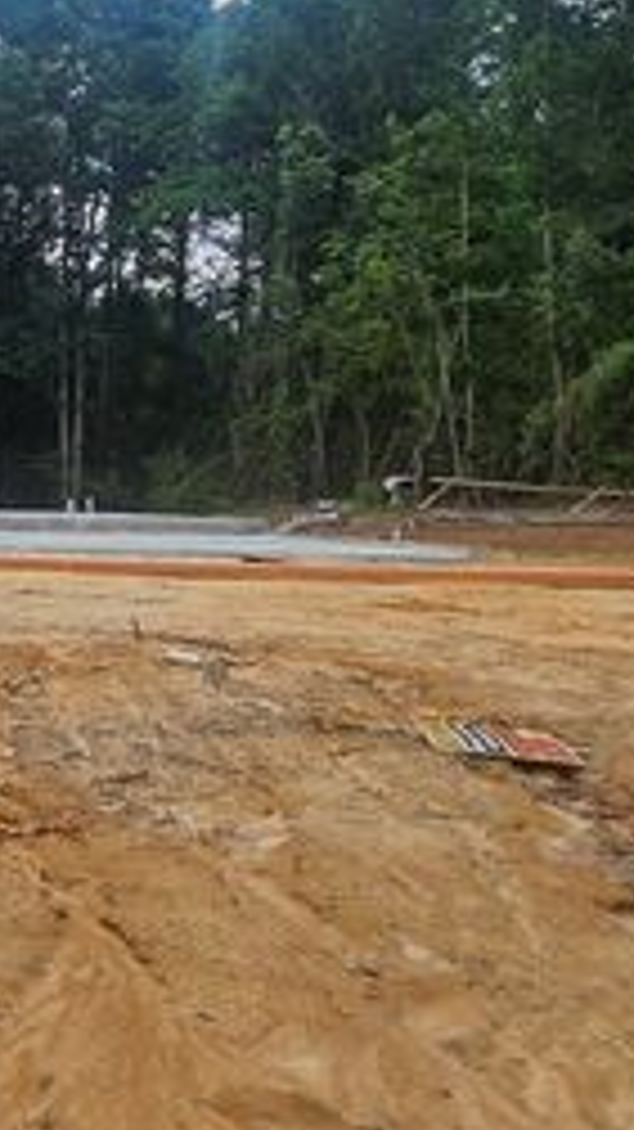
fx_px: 1496
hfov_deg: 20.3
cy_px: 430
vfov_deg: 41.1
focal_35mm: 50
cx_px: -333
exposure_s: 1/986
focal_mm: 5.4
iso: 25
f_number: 1.8
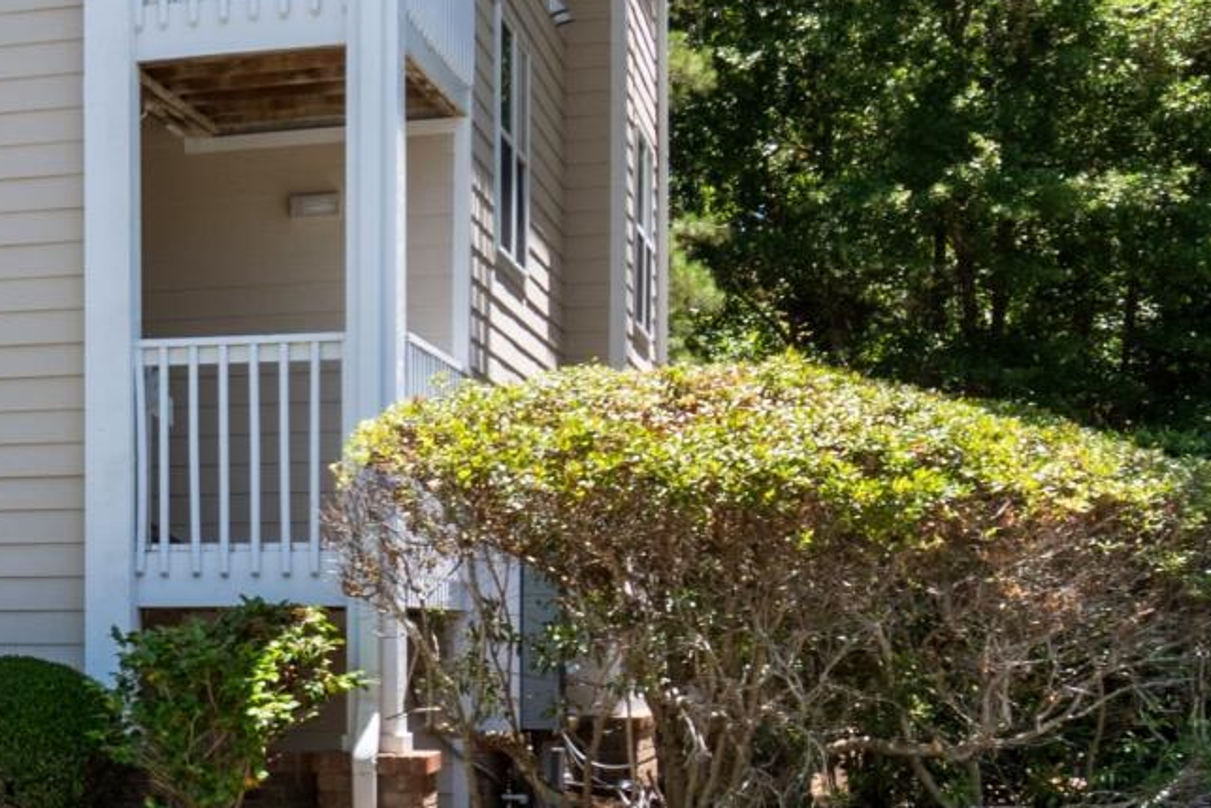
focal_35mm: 84
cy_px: 597
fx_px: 2826
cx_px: -637
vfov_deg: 16.2
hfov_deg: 20.5
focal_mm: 12
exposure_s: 1/200
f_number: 7.1
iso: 100
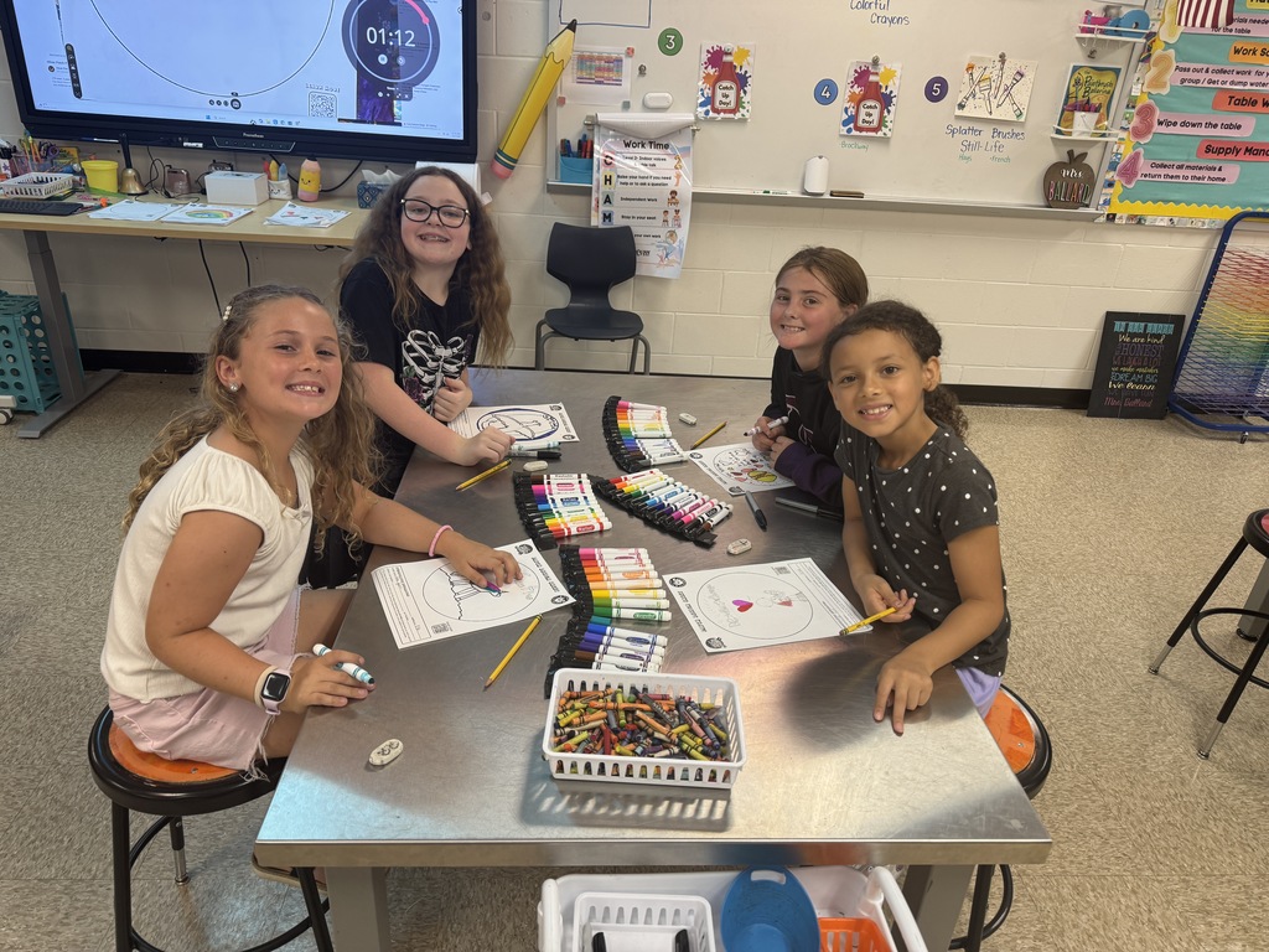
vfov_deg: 56.8
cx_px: 634
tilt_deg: -27.1
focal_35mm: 24
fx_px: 880
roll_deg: -4.3
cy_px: 476
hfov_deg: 71.6
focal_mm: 6.76
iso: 125
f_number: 1.78
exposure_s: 1/120
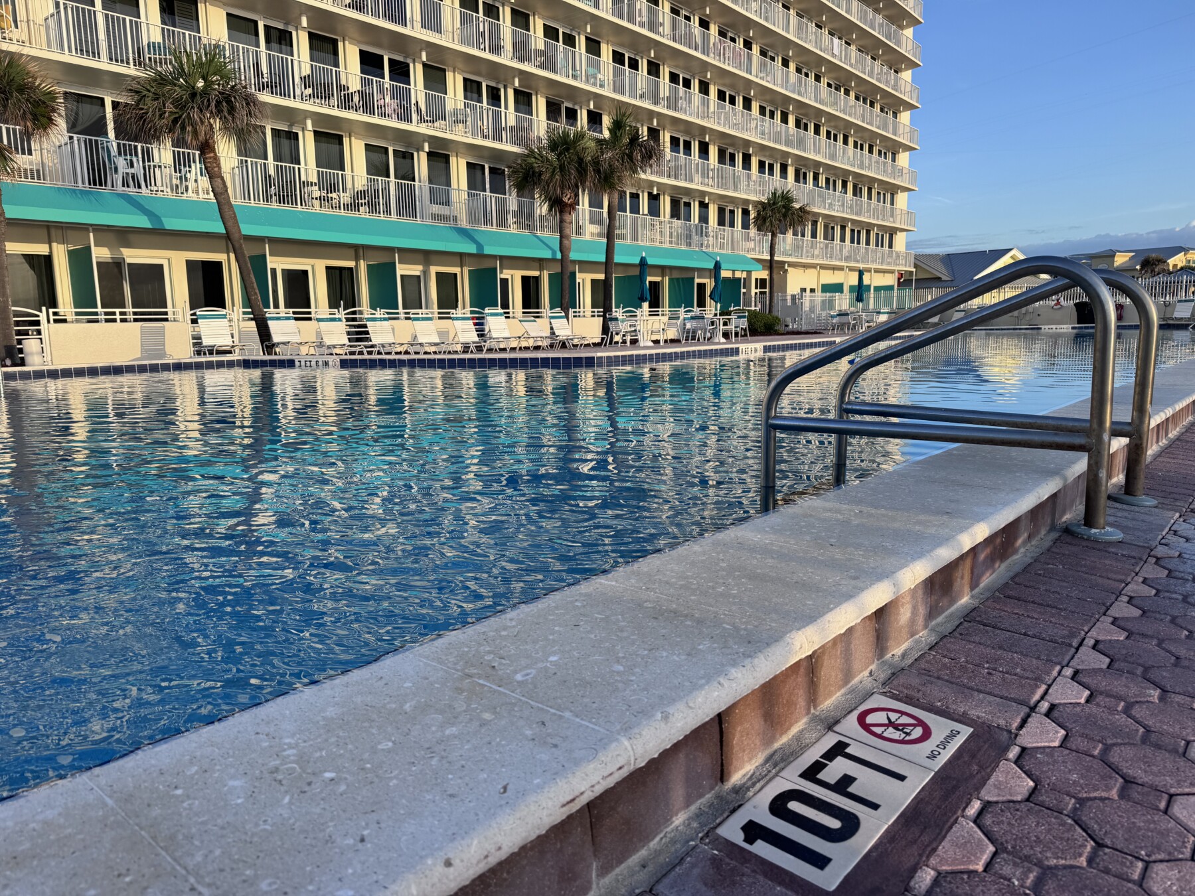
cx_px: 598
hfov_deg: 71.6
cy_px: 448
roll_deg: +1.4
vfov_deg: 56.8
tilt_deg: -9.1
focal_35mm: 24
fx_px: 829
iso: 80
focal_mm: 6.76
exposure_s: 1/1076
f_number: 1.78
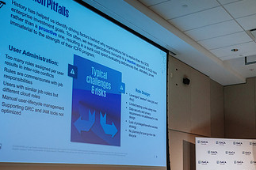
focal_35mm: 45
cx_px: 206
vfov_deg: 29.2
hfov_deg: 41.7
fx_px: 320
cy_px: 134
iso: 800
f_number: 3.2
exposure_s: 1/60
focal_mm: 16
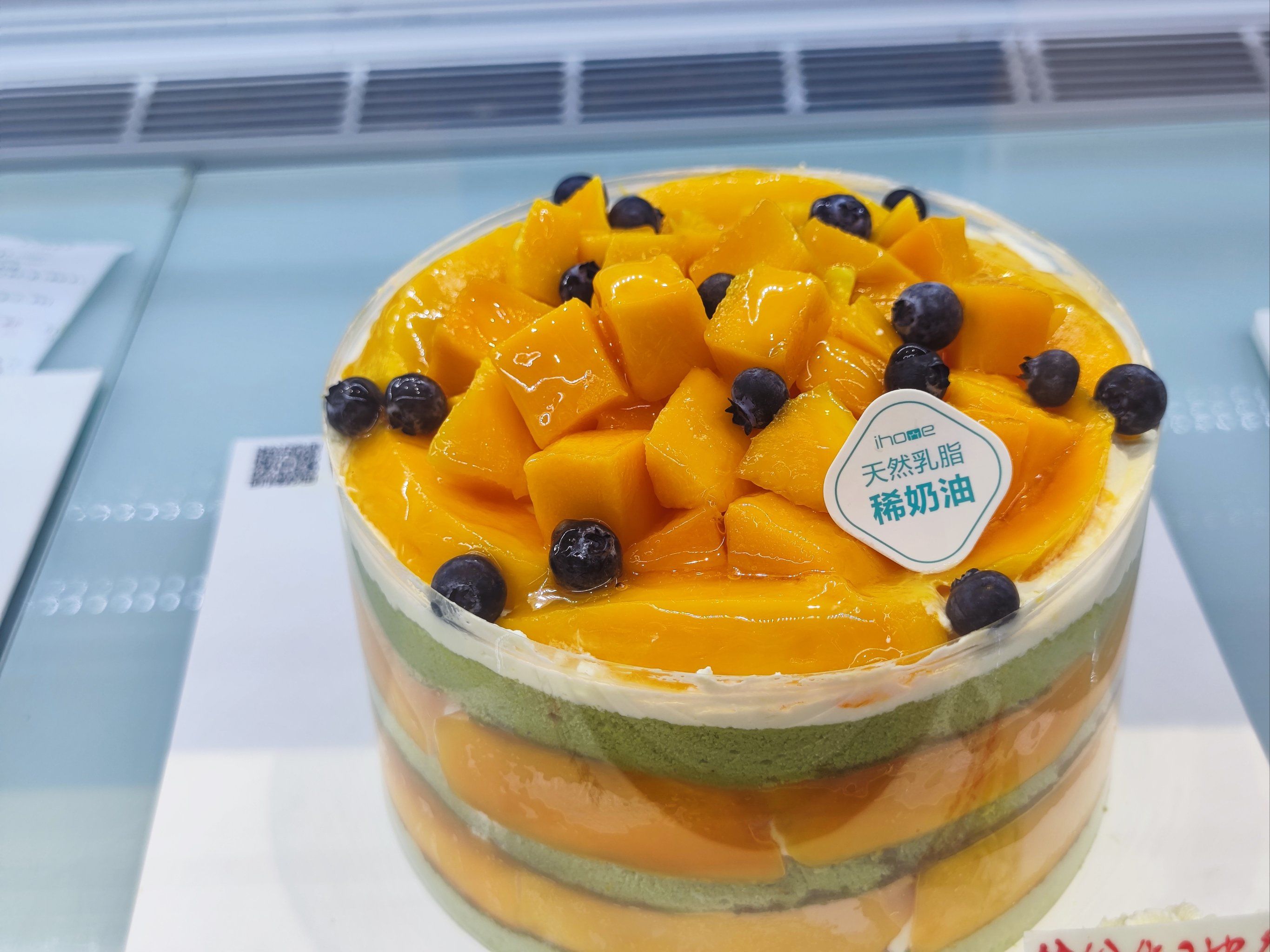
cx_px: 635
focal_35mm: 23
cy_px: 476
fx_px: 844
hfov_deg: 73.9
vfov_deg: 58.9
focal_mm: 8.7
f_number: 1.9
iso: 52
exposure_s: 1/100
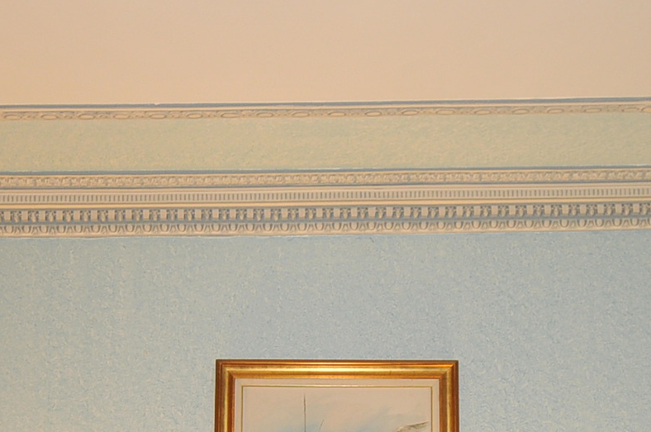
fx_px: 885
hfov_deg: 40.3
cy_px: 454
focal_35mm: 49
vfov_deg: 25.7
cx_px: 281
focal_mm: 12
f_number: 4.5
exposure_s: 1/30
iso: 500
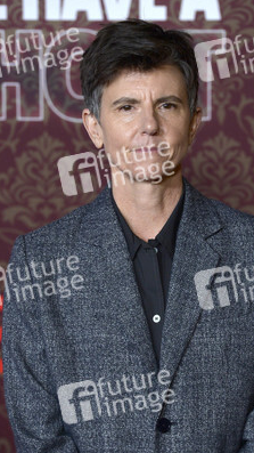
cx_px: 150
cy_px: 226
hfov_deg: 5.7
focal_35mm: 211
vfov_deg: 10.2
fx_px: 2529
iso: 2000
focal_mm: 200
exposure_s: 1/320
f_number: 6.3
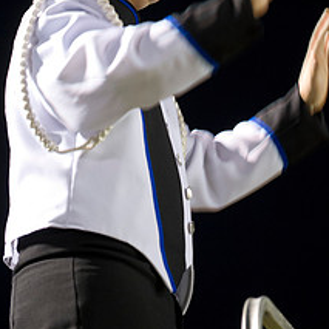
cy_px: 31
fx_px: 2602
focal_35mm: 242
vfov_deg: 7.2
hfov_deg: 7.2
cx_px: 211
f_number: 3.2
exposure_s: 1/125
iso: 3200
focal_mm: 135
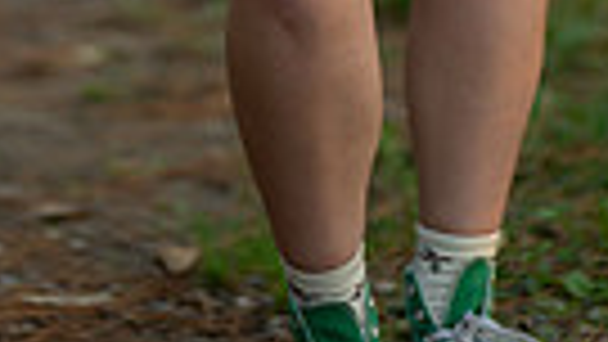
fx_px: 4789
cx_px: 338
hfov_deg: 7.3
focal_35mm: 297
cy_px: -648
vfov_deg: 4.0
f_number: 1.2
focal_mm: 85
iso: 160
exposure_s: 1/500
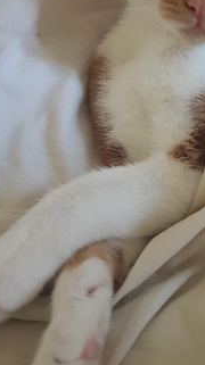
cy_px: 107
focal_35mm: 53
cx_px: 154
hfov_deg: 22.4
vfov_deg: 38.5
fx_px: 513
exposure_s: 1/10
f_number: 1.7
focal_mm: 4.2
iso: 250
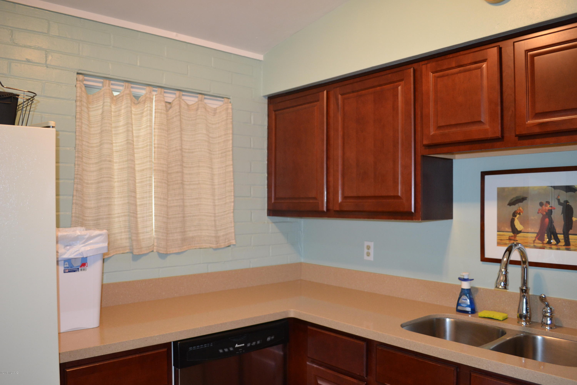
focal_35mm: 27
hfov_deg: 67.4
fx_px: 433
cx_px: 288
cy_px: 192
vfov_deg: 47.9
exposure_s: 1/60
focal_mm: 18
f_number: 3.5
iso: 900
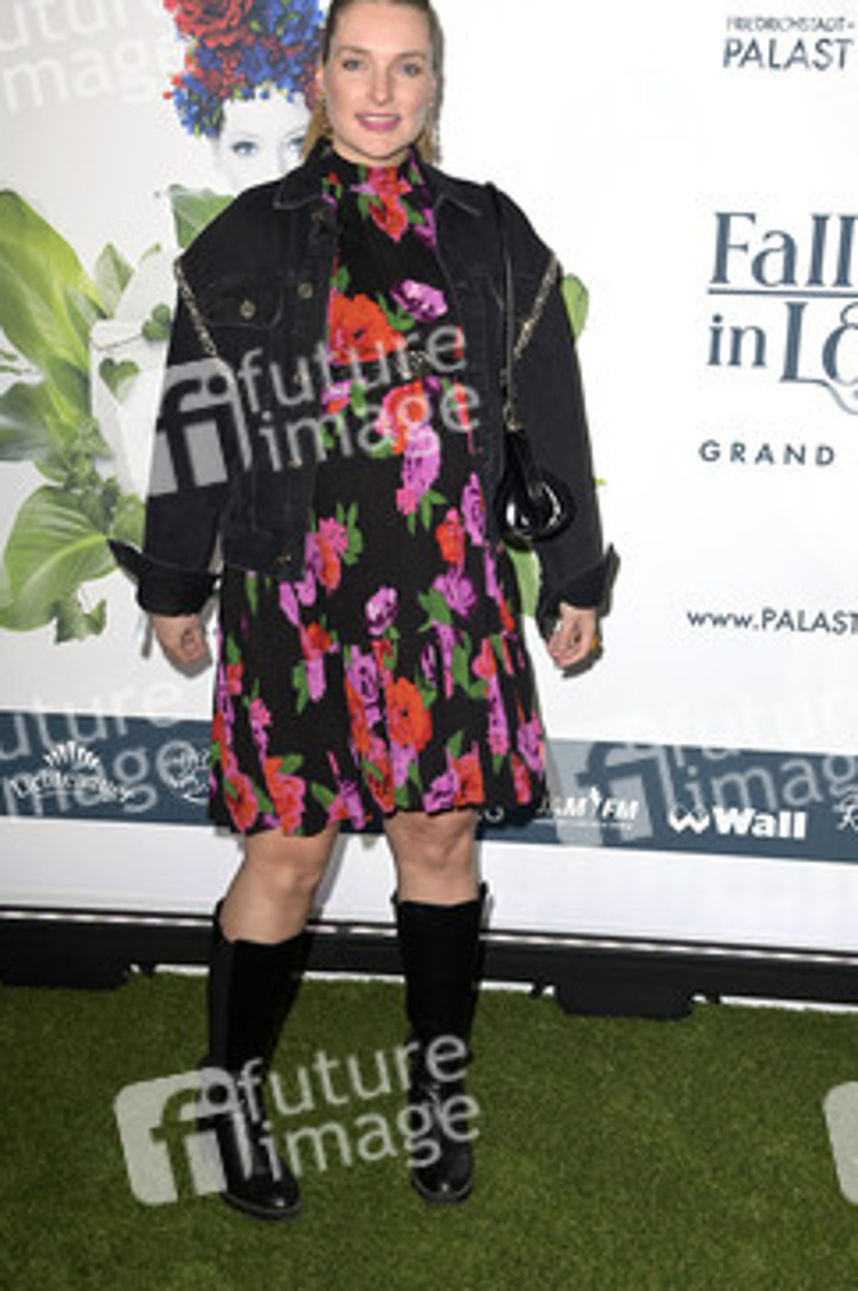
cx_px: 401
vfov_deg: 36.2
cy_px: 589
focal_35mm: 55
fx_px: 1970
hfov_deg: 24.6
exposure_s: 1/250
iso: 640
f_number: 6.3
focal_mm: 50
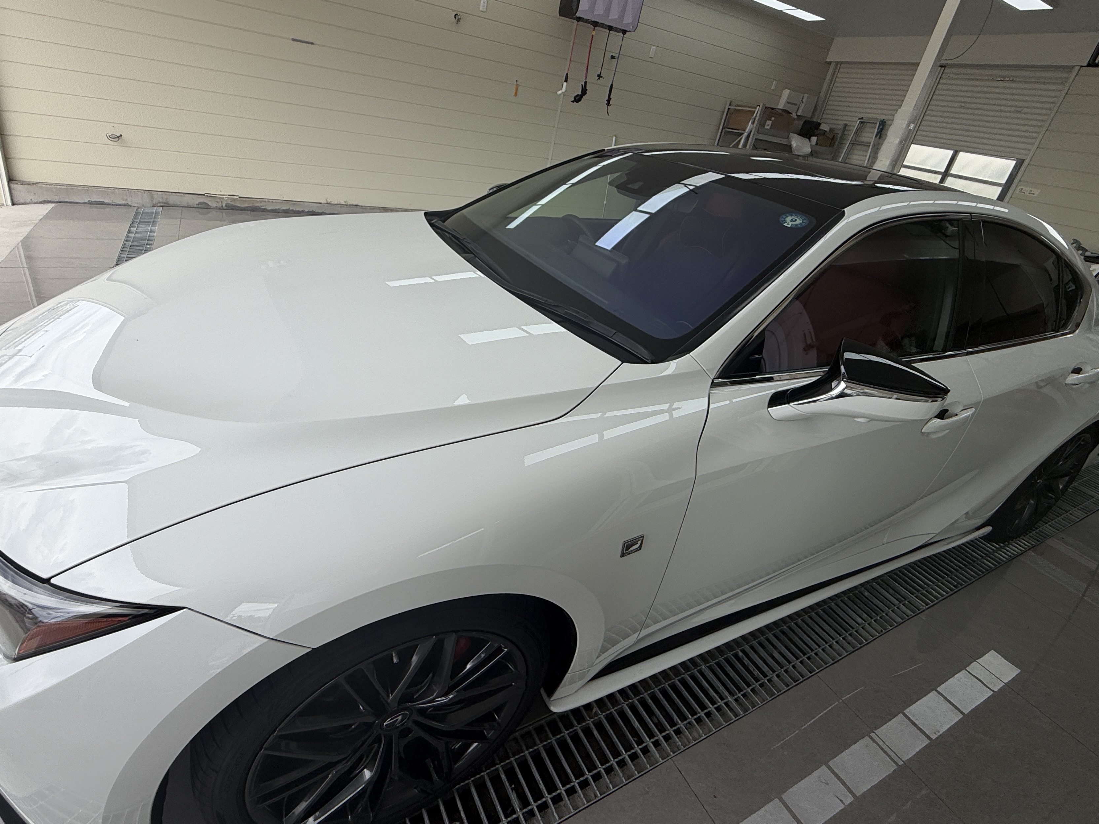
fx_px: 540
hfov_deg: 90.9
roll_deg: -10.6
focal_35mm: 17
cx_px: 508
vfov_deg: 74.2
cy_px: 344
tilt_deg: -23.4
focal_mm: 2.22
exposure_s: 1/502
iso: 50
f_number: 2.2
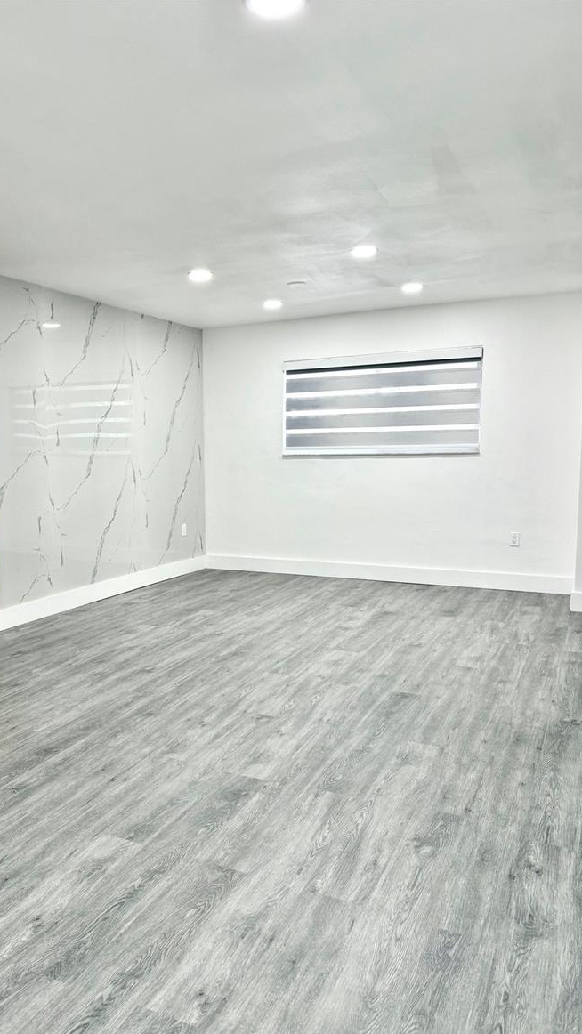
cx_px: 204
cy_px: 532
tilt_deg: -6.8
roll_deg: +1.0
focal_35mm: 27
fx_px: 740
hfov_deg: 42.4
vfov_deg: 69.8
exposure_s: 1/135
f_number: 1.78
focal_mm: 6.76
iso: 125
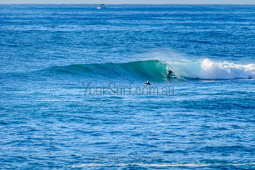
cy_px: 72
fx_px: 4344
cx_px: 156
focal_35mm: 613
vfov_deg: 2.2
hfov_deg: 3.4
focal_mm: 500
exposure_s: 1/2000
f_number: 5.6
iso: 280
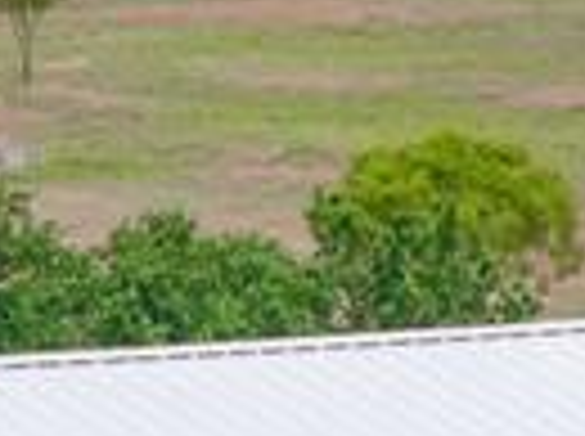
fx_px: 9311
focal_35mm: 552
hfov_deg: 3.6
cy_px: 539
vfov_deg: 2.7
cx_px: 261
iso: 150
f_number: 2.8
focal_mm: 19.35
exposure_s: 1/1600
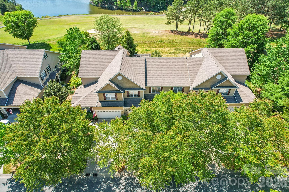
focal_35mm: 22
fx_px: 177
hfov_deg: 78.6
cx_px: 144
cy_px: 96
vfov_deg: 57.2
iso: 110
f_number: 2.8
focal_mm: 8.4
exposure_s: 1/120
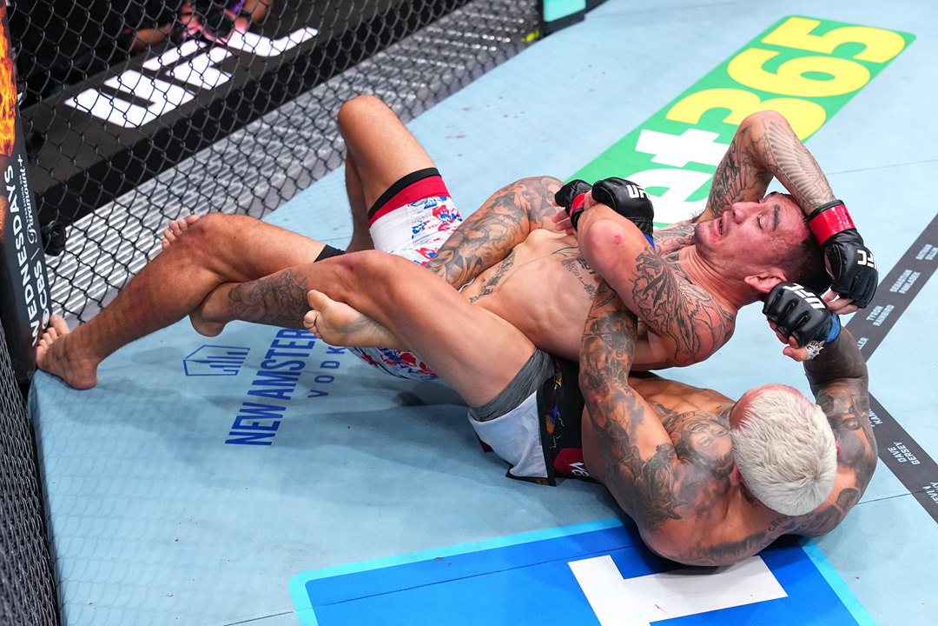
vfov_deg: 27.0
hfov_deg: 39.6
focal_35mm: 50
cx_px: 469
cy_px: 313
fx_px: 1303
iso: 3200
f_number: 2.8
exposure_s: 1/1600
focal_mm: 50
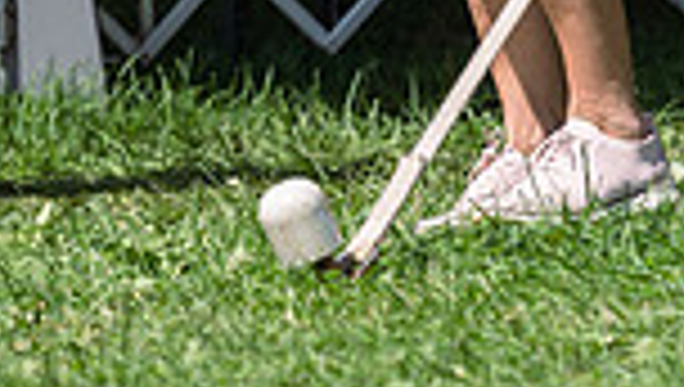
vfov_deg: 1.3
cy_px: -518
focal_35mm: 928
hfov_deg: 2.3
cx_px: -430
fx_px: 16855
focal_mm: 200
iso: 100
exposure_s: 1/1000
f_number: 4.5
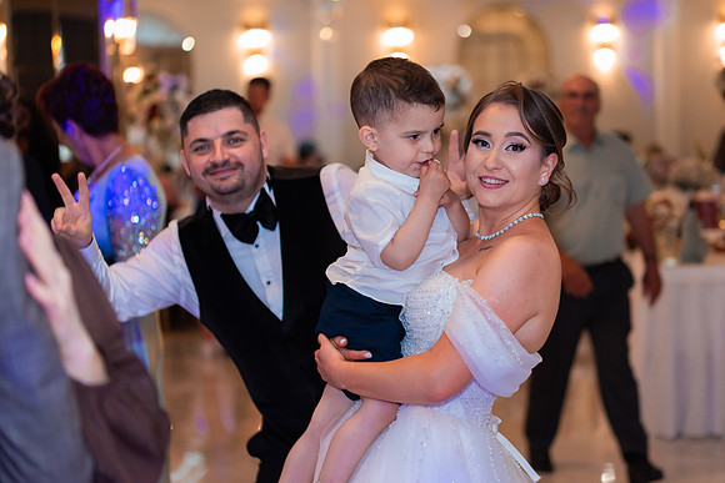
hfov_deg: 22.6
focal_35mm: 90
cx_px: 362
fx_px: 1813
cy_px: 242
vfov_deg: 15.2
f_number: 3.2
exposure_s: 1/200
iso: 1600
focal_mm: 90
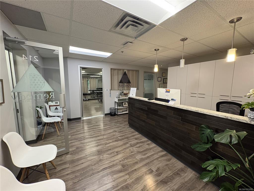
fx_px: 103
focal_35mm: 14
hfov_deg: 102.1
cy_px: 96
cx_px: 127
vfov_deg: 85.7
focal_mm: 2.22
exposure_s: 1/60
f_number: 2.2
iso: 250
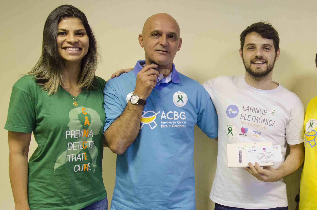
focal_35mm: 51
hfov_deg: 37.8
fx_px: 446
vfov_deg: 26.4
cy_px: 133
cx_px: 249
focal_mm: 21
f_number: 3.8
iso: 1000
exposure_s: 1/50
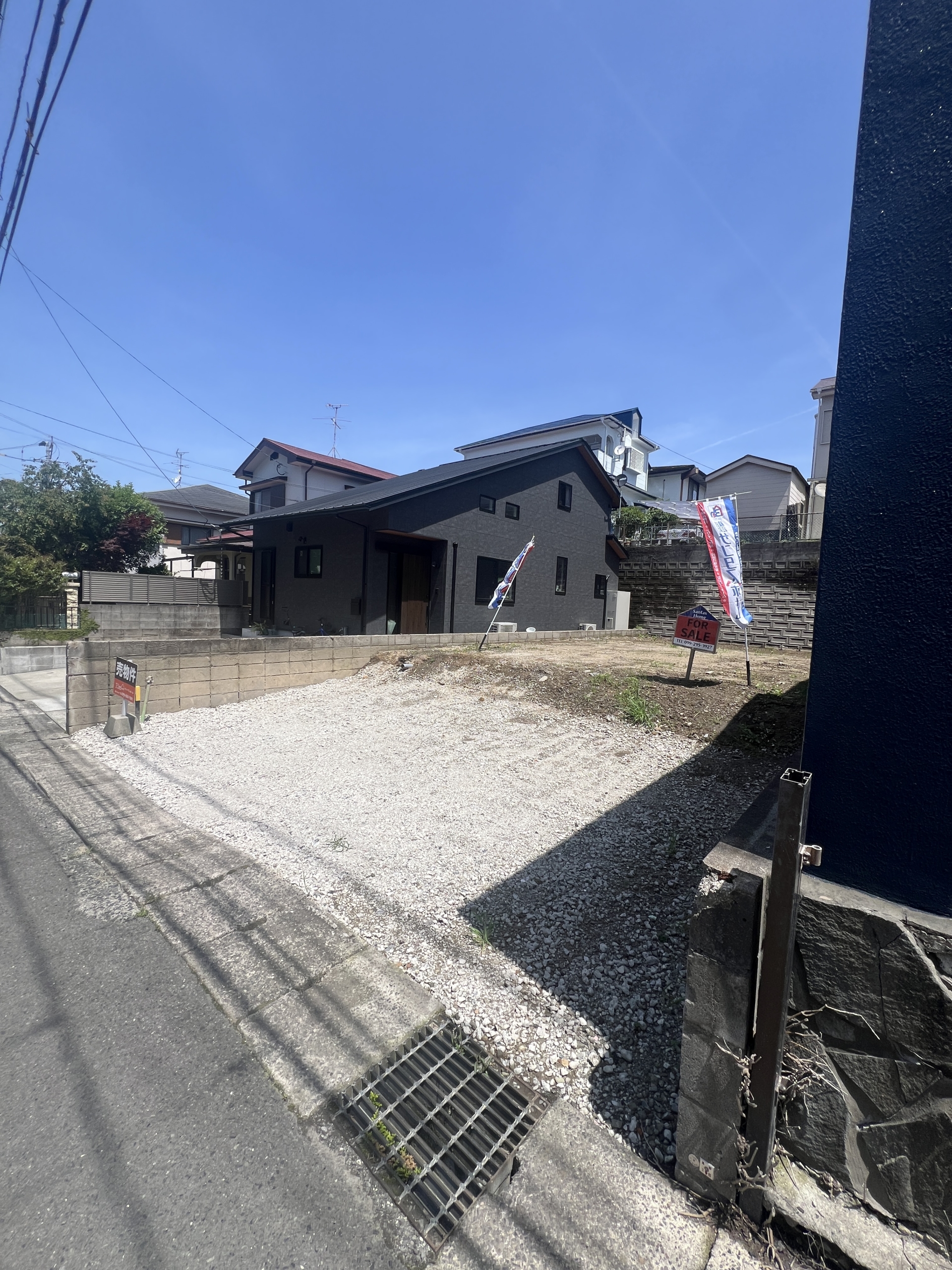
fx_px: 477
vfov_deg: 106.2
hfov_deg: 89.9
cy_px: 635
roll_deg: -3.0
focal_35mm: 13
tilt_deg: -2.1
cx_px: 476
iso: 32
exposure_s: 1/1908
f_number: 1.8
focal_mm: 1.57
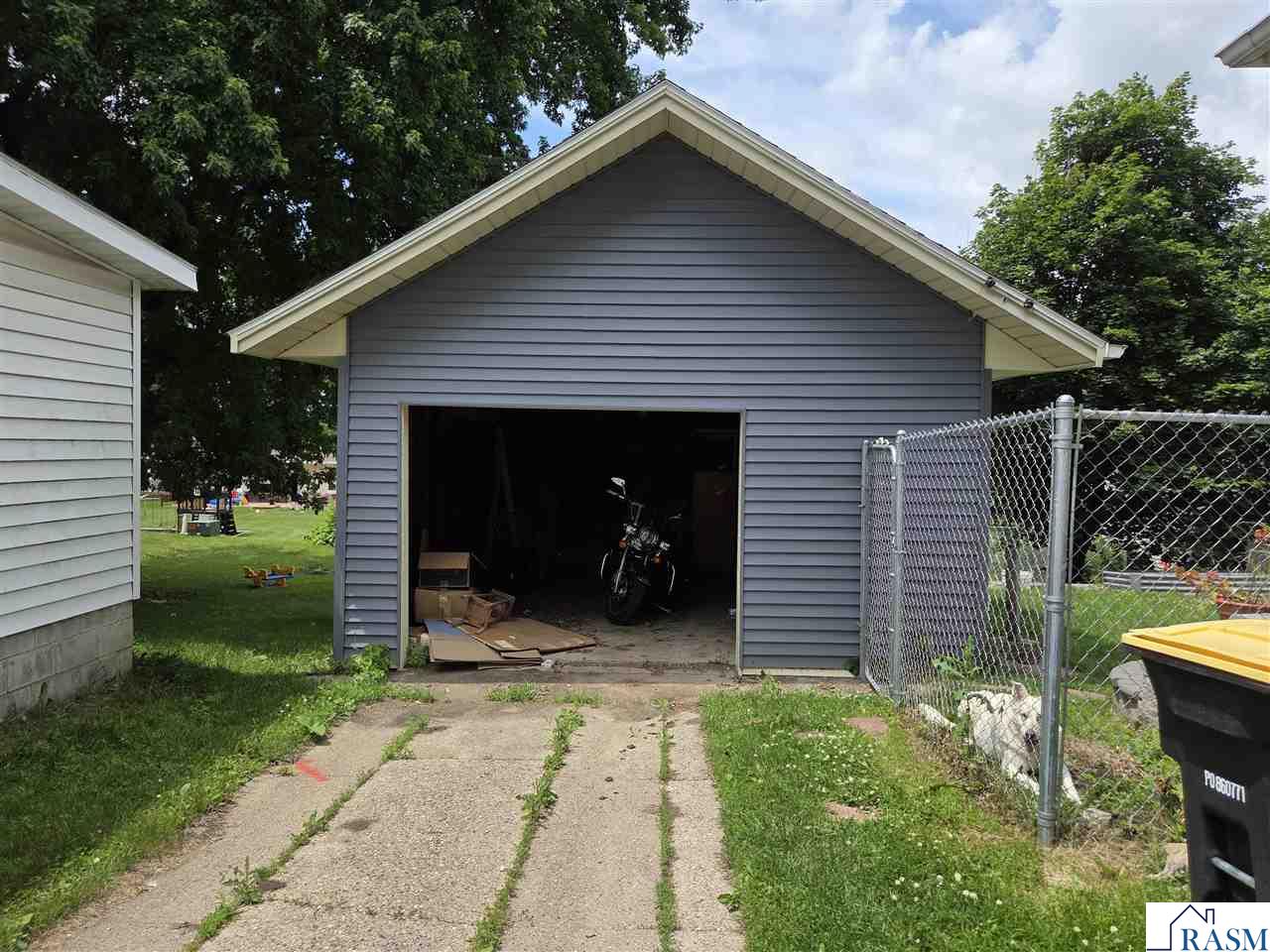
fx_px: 844
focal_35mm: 23
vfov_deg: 58.9
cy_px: 476
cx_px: 635
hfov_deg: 73.9
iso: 80
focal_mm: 5.4
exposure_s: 1/3483
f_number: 1.8
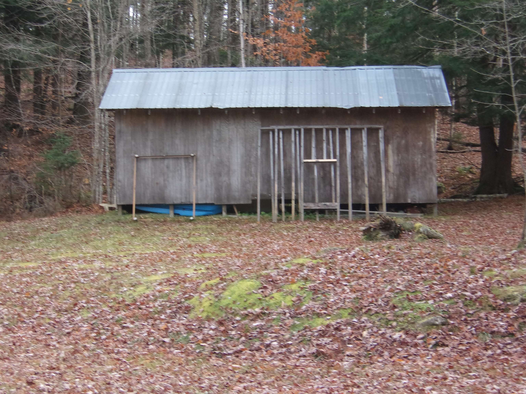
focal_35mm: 87
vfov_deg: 17.0
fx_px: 1322
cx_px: 263
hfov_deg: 22.5
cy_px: 197
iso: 115
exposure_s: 1/34
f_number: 5.6
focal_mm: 15.6
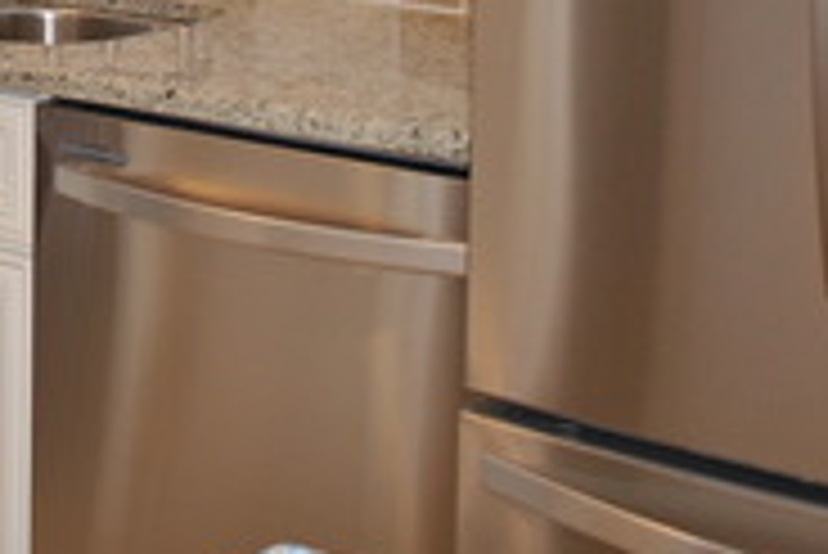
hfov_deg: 20.3
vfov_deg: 13.8
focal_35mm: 94
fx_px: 2164
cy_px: -234
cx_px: -158
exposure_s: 1/60
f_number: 3.5
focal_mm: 18
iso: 200
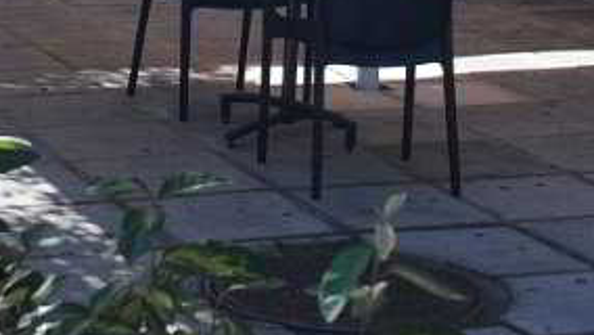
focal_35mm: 133
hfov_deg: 16.1
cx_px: 232
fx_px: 2096
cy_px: -222
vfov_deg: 8.8
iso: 100
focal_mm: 30
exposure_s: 1/200
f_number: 7.1
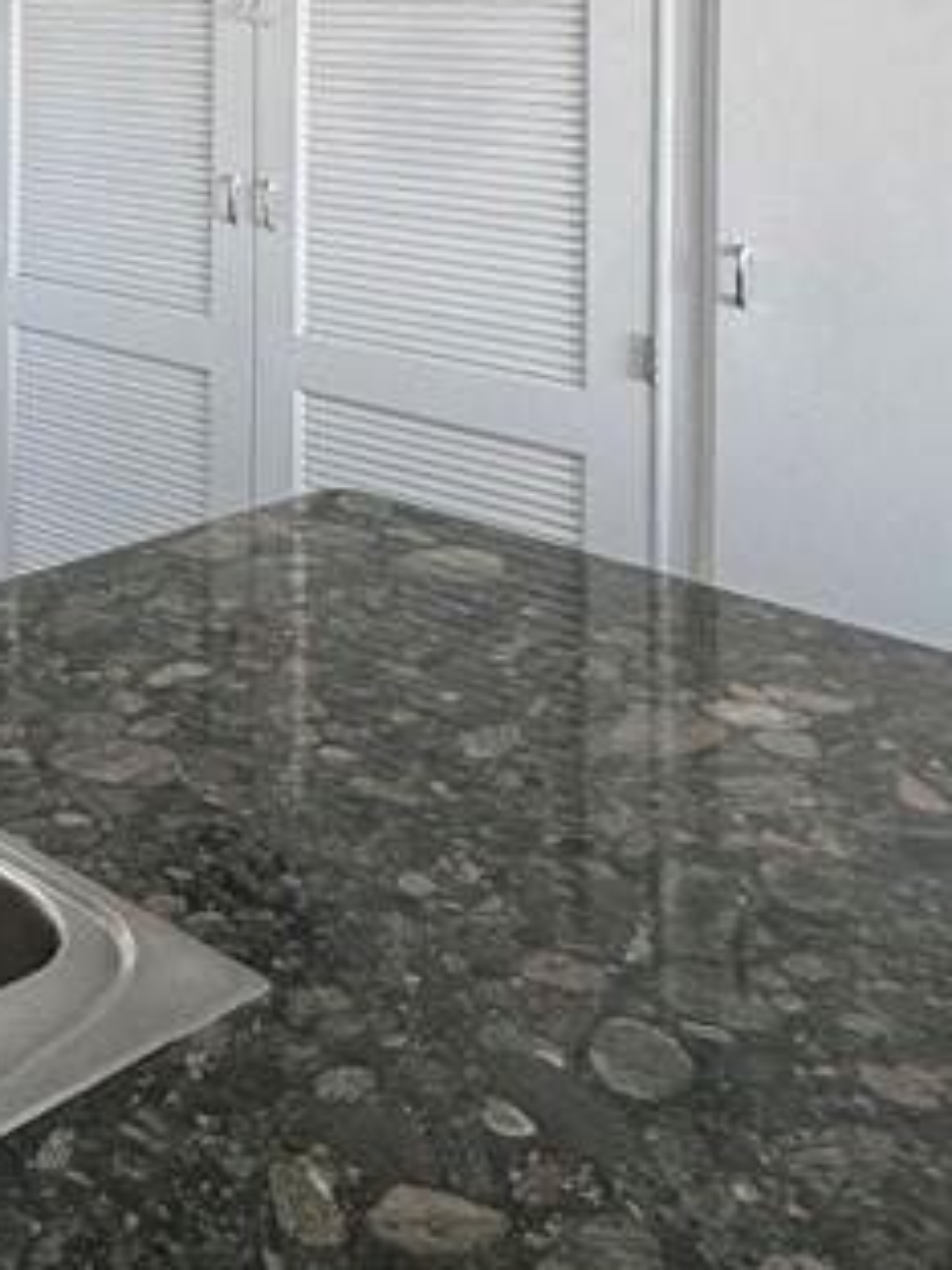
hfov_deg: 25.2
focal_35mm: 46
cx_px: -415
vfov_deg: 36.6
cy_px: -33
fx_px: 1687
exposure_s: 1/99
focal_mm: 2.22
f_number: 2.2
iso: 64
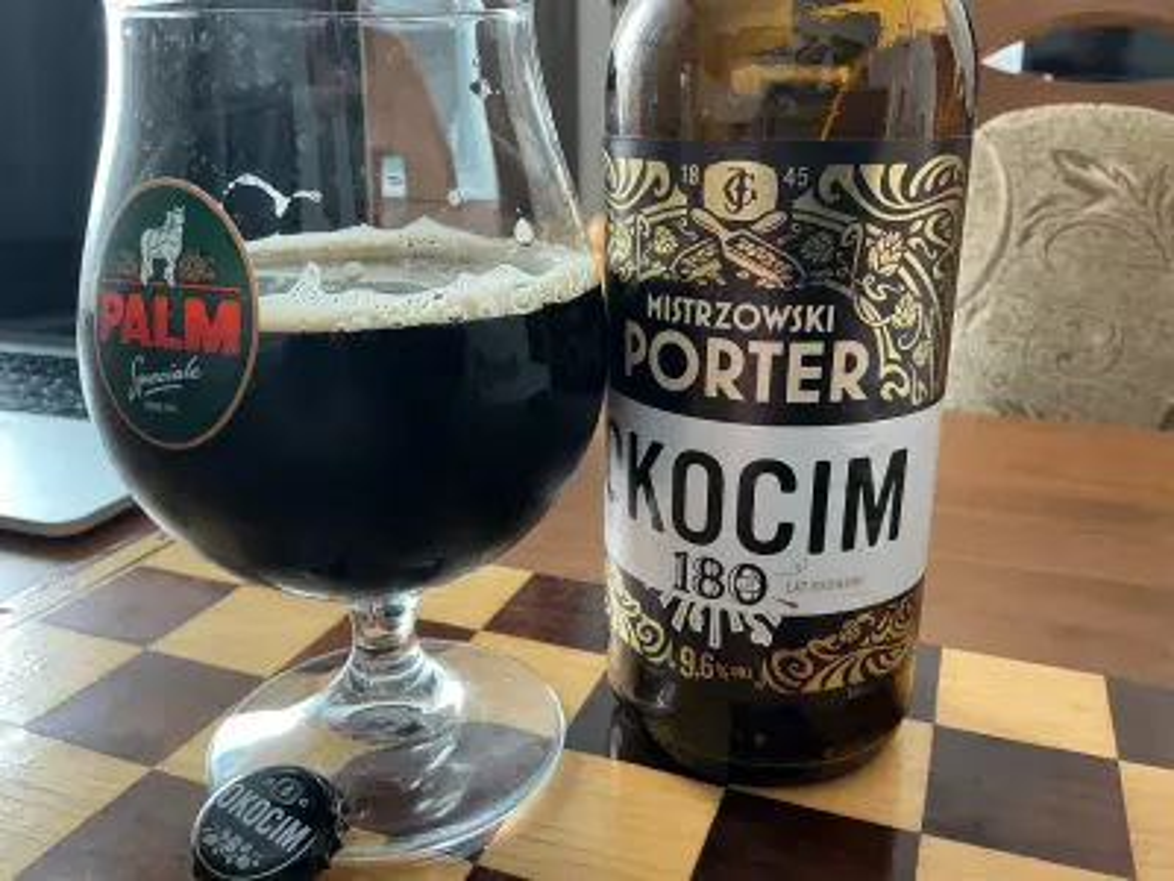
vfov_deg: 48.2
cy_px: 440
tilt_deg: -18.1
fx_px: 984
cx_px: 587
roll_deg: +0.2
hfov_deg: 61.7
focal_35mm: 29
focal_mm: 3
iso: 100
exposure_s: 1/60
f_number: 1.8
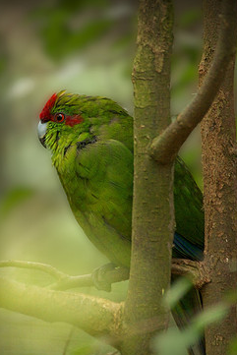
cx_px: 120
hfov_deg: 2.5
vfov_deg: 3.7
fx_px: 5534
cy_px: 220
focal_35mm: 561
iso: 1600
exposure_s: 1/200
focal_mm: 300
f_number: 5.6
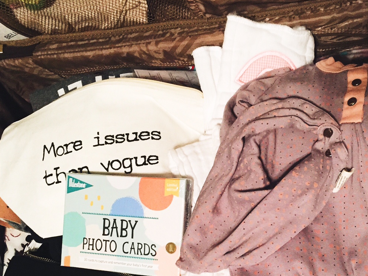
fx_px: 510
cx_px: 244
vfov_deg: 29.5
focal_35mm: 48
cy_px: 224
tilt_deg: -75.2
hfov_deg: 39.2
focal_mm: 4.15
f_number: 2.2
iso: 250
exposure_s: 1/17
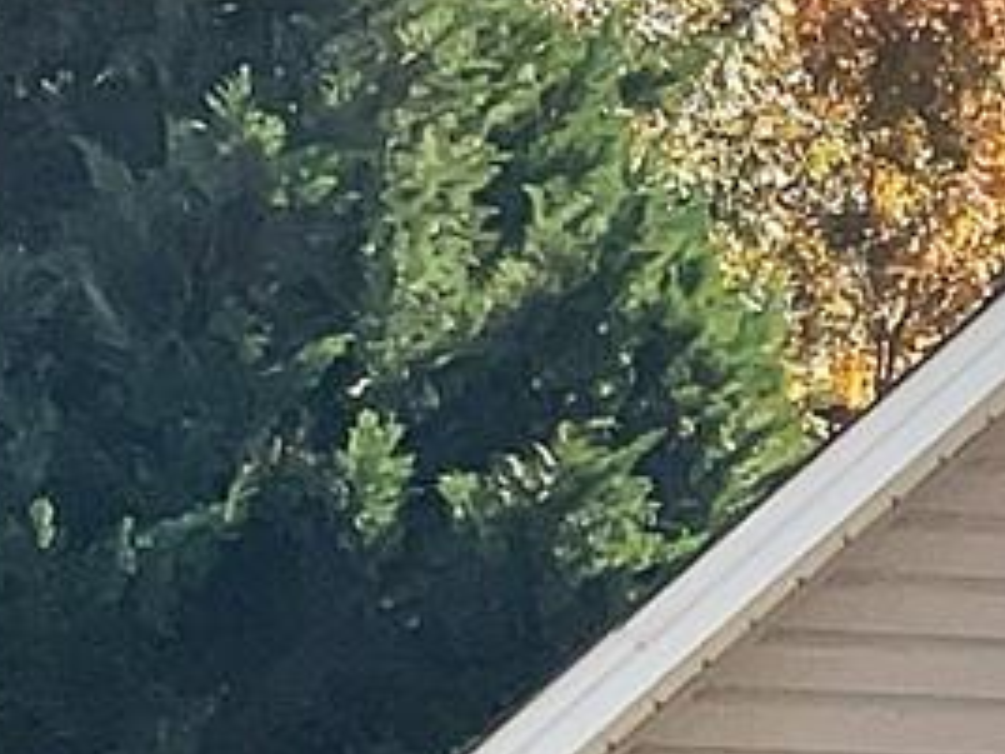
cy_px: 1572
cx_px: 3124
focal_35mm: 222
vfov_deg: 6.5
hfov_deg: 7.7
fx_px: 6445
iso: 16
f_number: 1.8
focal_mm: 3
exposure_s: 1/1195
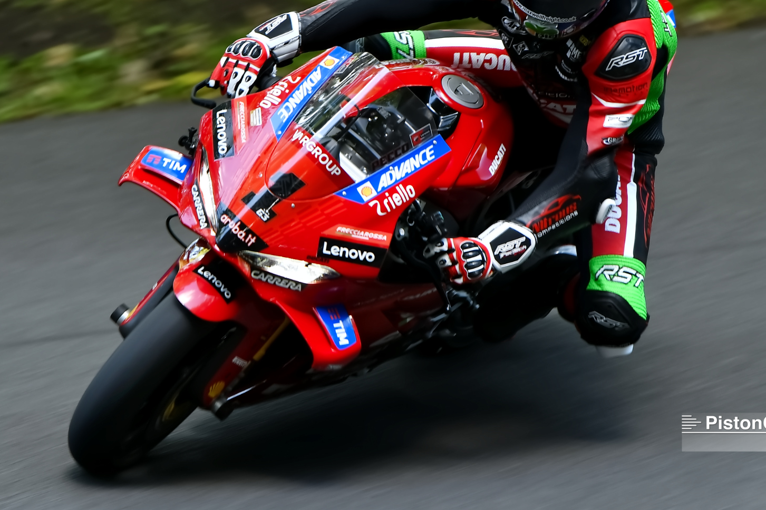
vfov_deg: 3.3
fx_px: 8785
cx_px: 366
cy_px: 207
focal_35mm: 413
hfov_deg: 5.0
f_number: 2.8
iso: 160
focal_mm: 200
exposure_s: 1/80
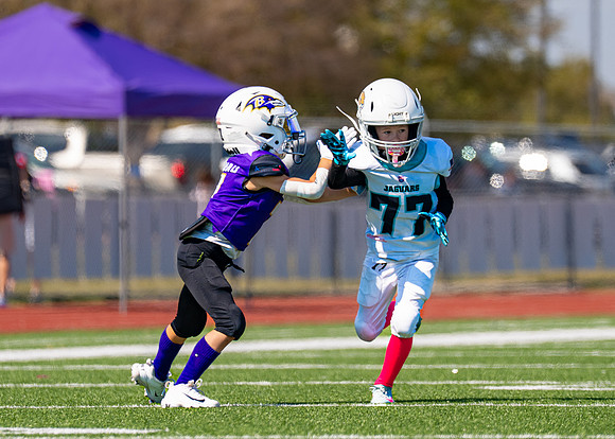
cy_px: 189
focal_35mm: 440
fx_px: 7691
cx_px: 347
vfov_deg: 3.3
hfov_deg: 4.6
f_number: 2.8
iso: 100
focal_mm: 200
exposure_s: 1/2500
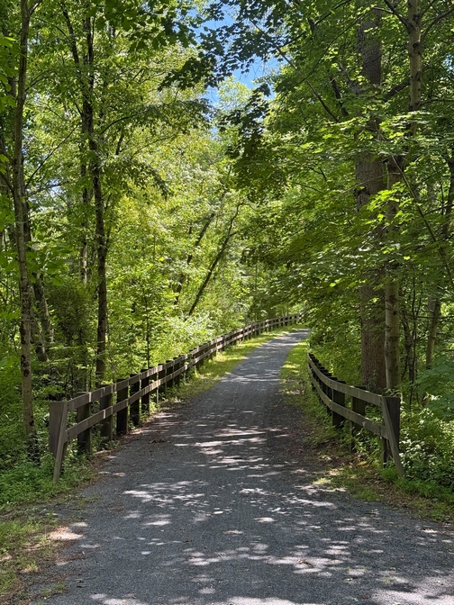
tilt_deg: +2.6
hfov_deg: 30.3
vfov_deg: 39.7
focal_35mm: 48
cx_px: 227
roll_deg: -0.7
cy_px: 302
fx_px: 839
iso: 80
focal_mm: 6.76
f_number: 1.78
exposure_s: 1/432
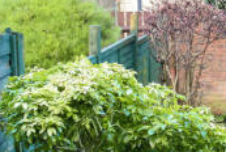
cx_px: 381
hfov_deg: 17.1
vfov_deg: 13.4
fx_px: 641
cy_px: 107
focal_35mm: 102
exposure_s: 1/60
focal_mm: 18
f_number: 8
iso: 500
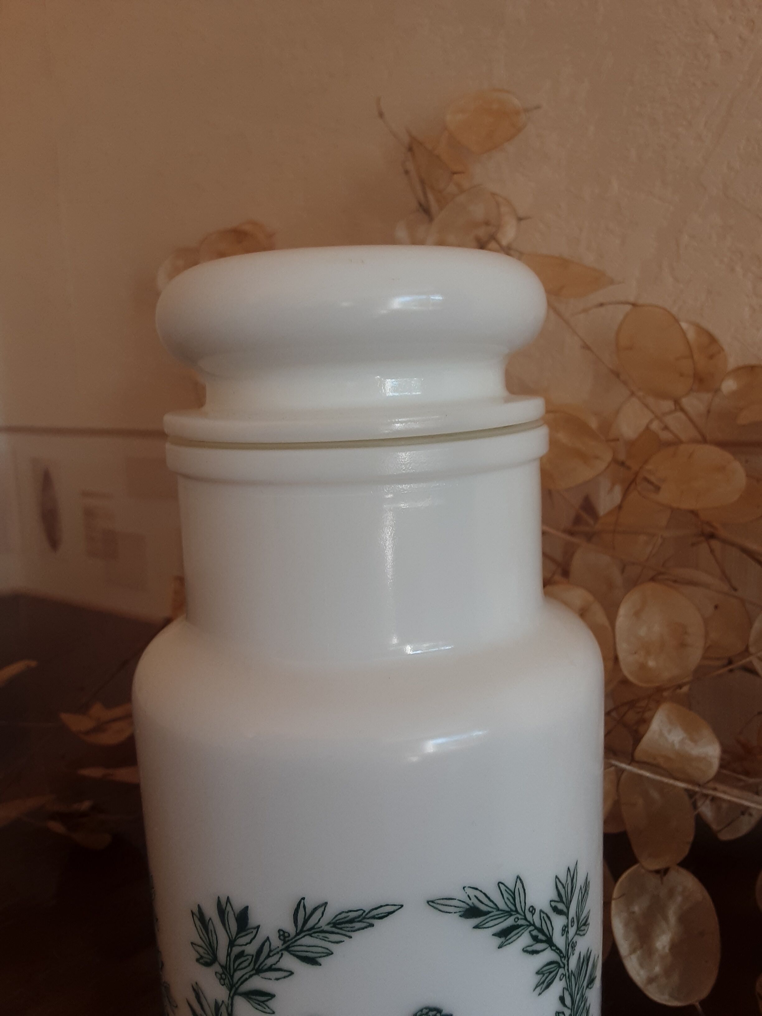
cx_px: 381
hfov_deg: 49.7
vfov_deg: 63.4
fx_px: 822
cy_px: 508
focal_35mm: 28
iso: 64
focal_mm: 2.9
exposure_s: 1/100
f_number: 1.9
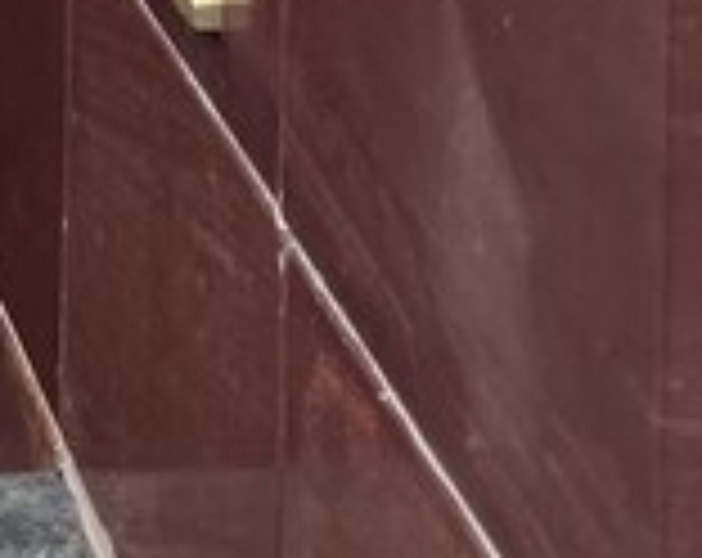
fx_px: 3461
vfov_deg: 8.0
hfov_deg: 11.0
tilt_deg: -2.9
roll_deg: +1.0
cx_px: -450
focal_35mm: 167
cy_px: -1076
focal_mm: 5.1
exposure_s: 1/532
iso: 50
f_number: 1.6
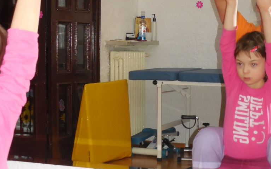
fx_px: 820
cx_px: 136
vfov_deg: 11.8
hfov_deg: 18.8
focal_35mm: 111
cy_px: 59
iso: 1250
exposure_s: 1/60
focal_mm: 14.1
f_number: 4.5
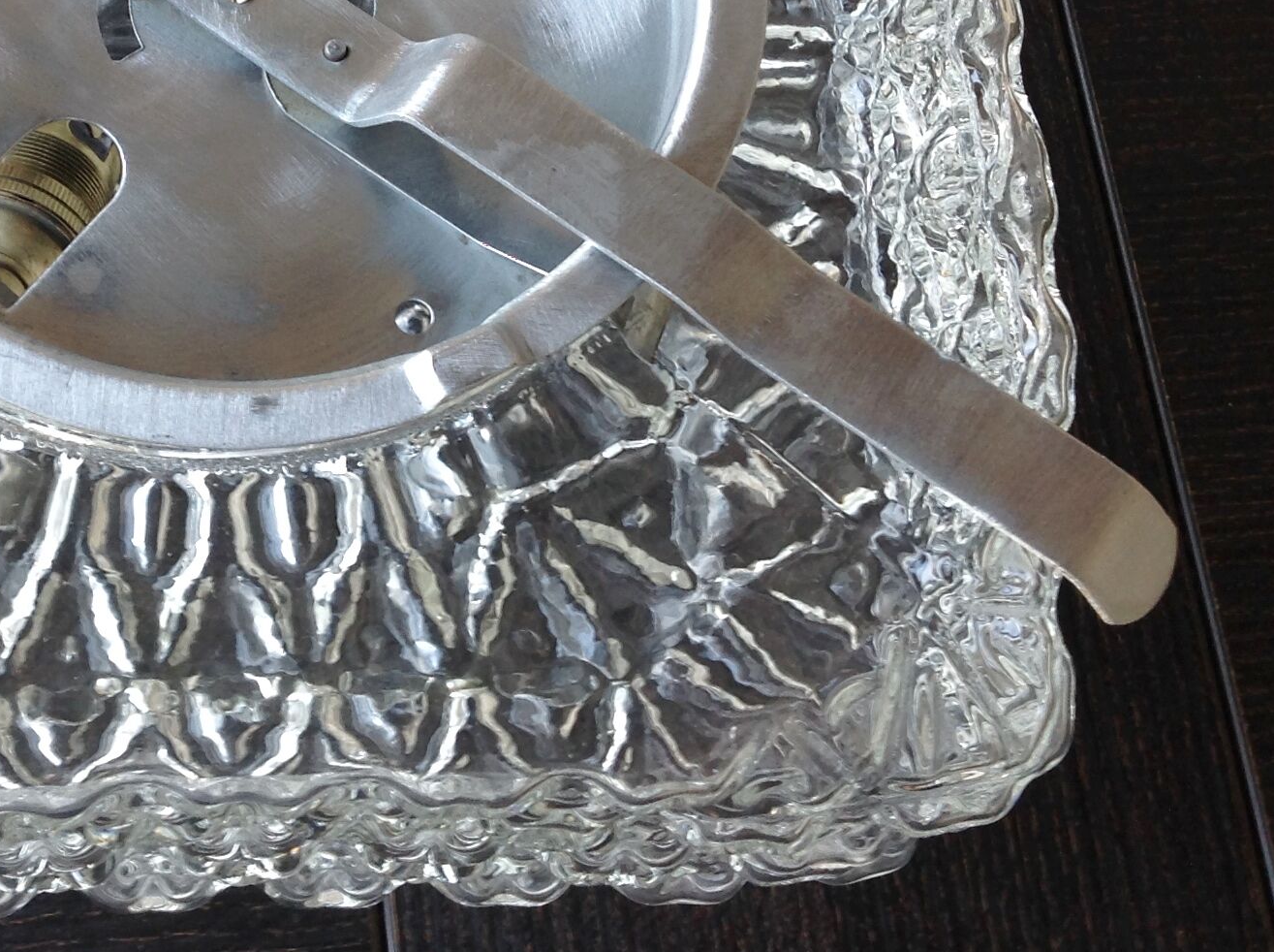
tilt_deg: -67.9
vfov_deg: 20.9
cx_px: 254
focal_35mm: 69
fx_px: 2536
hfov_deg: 27.6
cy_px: 145
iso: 50
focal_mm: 4.28
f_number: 2.4
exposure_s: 1/15
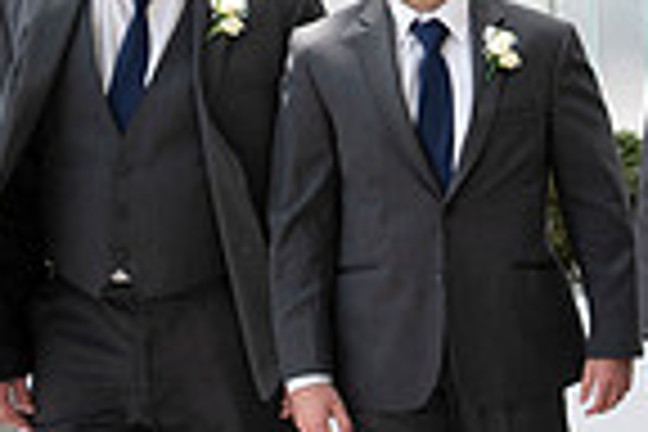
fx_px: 1746
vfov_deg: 14.1
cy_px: 243
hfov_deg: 17.6
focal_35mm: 97
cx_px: 1107
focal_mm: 24
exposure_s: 1/250
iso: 50
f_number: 2.8
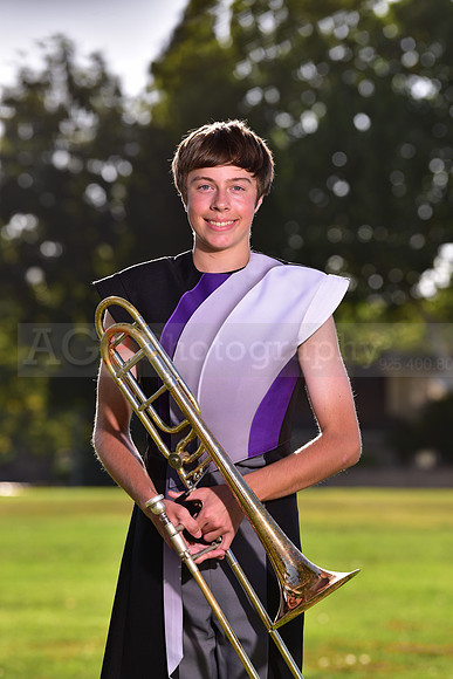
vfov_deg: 11.4
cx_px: 226
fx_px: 3395
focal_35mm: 180
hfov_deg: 7.6
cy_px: 340
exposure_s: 1/250
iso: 80
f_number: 5.6
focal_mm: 180
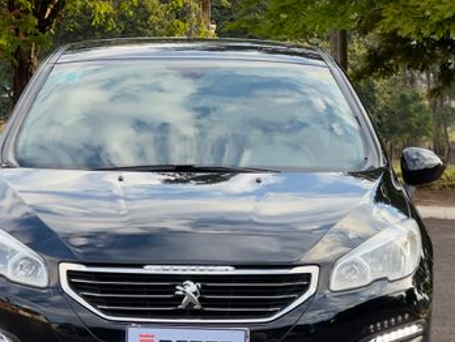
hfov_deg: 18.9
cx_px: 186
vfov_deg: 14.3
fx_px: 1369
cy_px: 210
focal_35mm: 104
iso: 25
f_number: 2.8
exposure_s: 1/99
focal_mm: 9
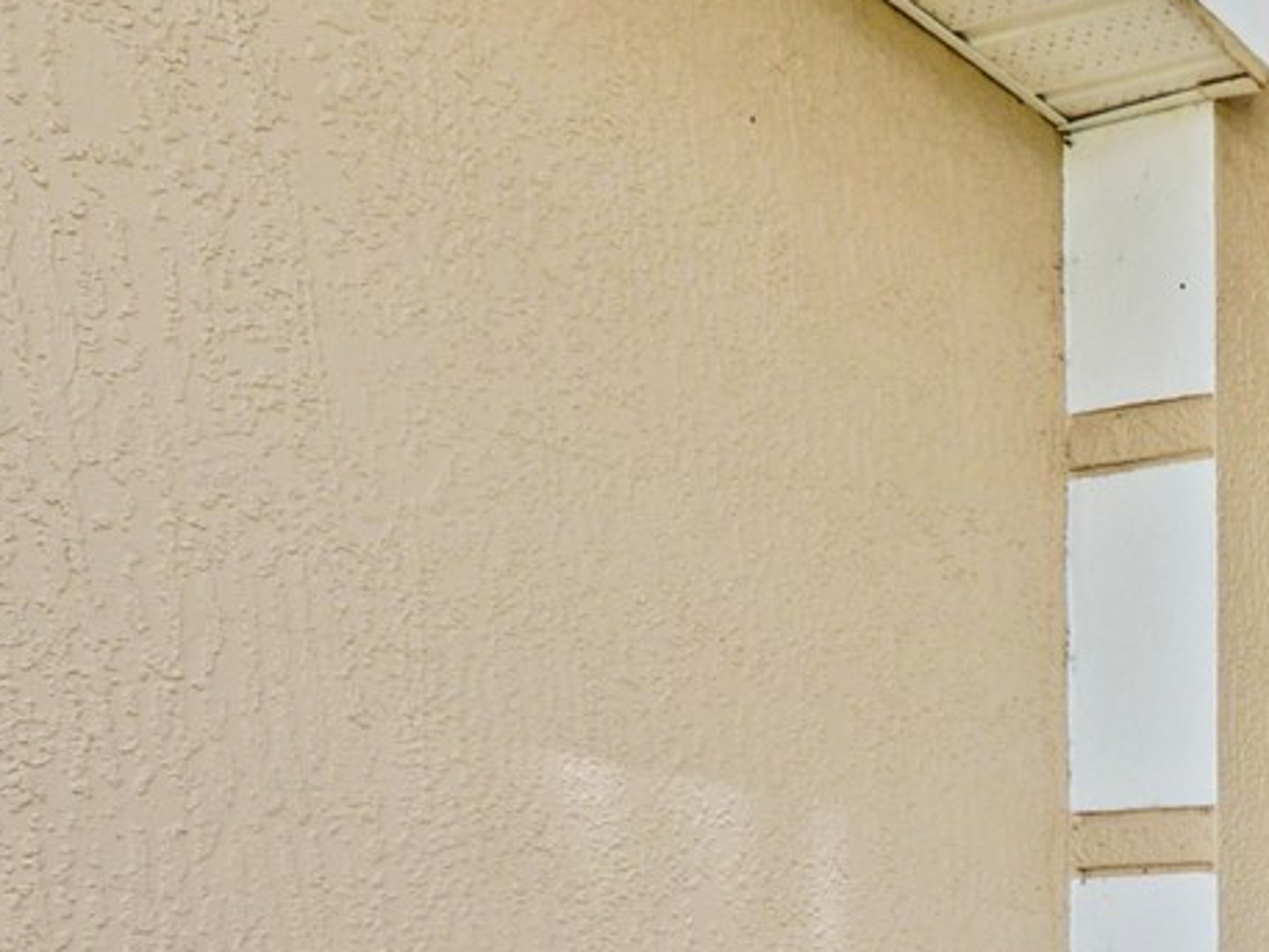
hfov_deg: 30.0
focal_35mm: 49
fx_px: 1797
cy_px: 983
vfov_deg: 27.7
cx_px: 1694
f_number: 5
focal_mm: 7
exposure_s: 1/200
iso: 200
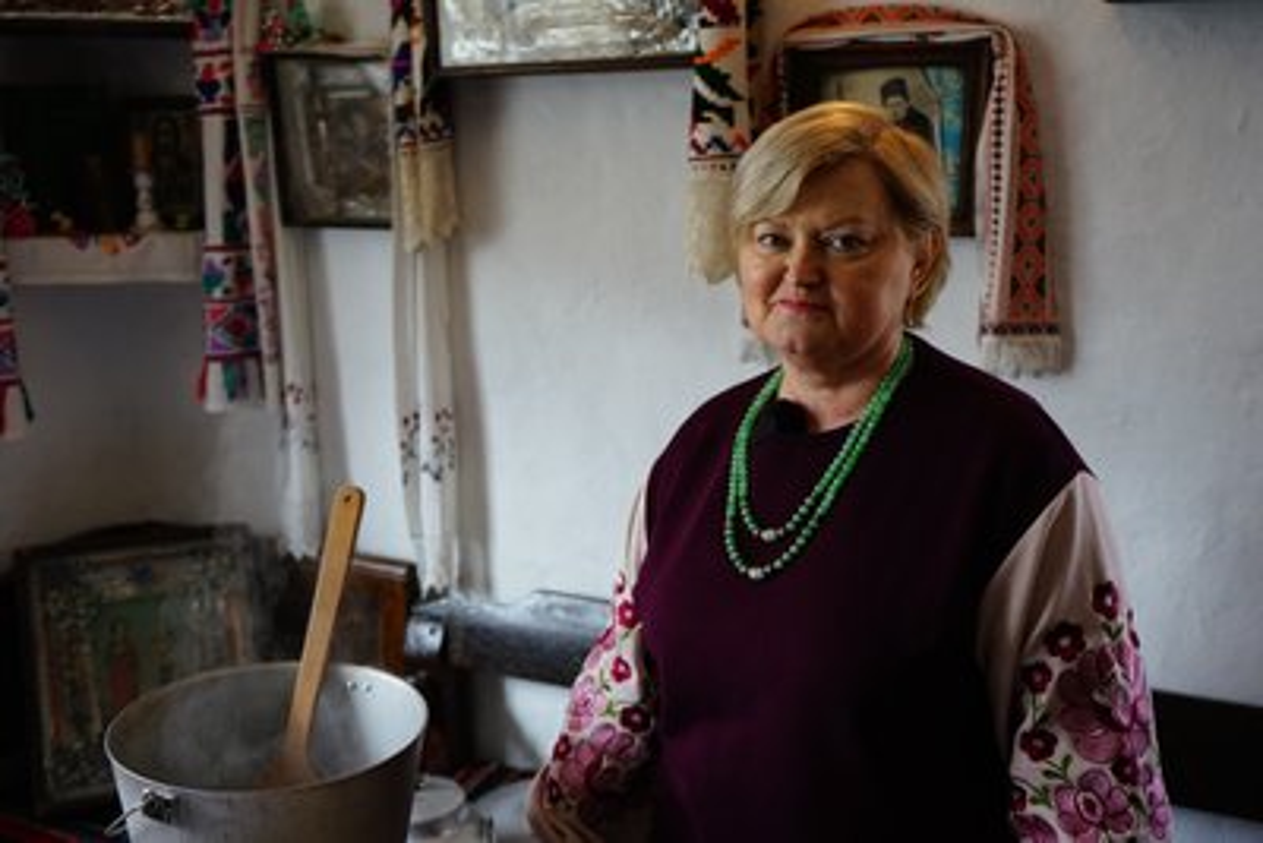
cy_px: 422
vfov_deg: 36.0
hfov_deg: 51.9
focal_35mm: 37
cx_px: 632
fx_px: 1298
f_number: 4
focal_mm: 37
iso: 1600
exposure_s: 1/125
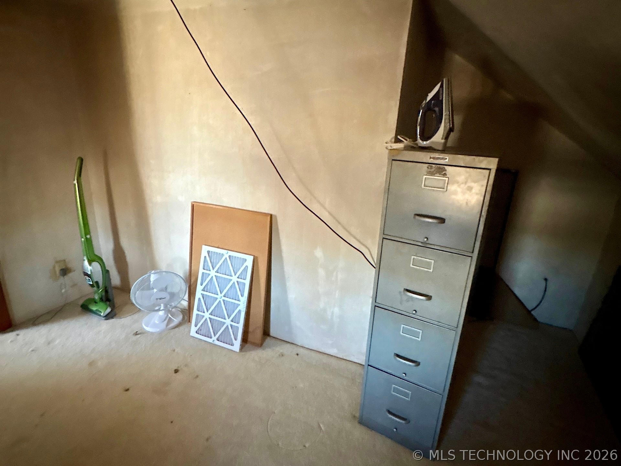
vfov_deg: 85.7
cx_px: 310
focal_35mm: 14
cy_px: 233
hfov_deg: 102.1
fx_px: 251
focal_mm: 2.22
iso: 1000
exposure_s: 1/50
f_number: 2.2
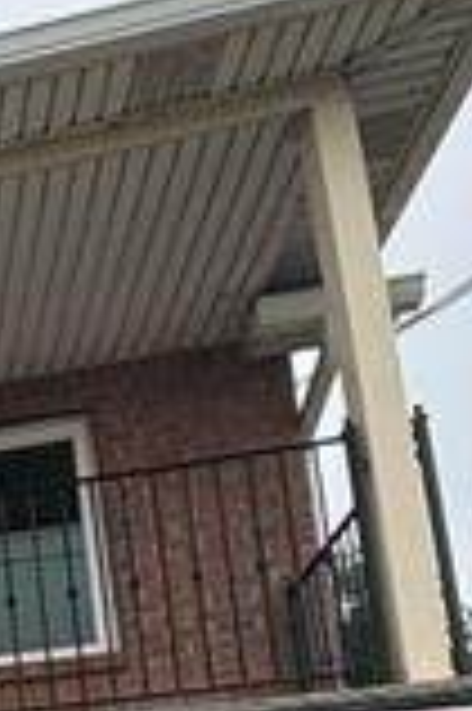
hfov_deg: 14.2
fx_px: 1399
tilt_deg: +11.3
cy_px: 940
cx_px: -602
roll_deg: +1.1
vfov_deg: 24.6
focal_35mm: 71
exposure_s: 1/853
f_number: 2.2
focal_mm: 2.22
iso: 64
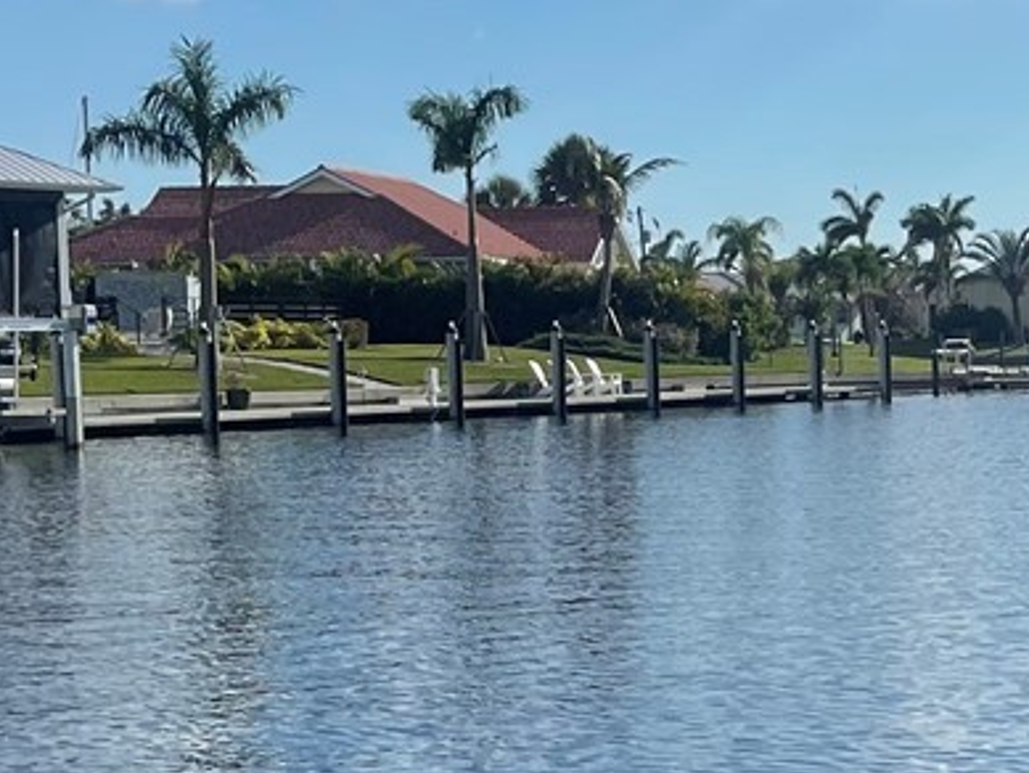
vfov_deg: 13.8
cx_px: 1185
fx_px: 3182
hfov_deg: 17.6
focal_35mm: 107
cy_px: 614
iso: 32
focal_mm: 5.1
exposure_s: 1/6250
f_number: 1.6
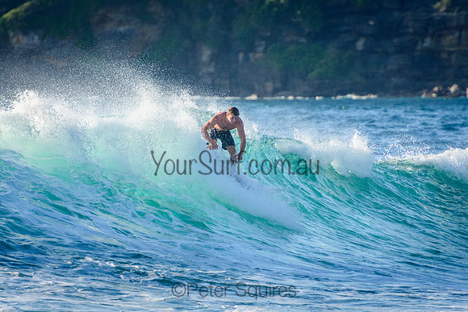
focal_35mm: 611
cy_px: 156
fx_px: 7938
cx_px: 234
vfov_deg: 2.3
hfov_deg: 3.4
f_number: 5.6
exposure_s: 1/2000
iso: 560
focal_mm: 400
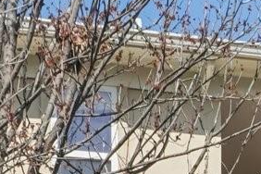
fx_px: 1580
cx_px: 337
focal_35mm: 218
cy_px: 573
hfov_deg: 9.3
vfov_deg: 5.8
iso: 100
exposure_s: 1/125
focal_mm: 20
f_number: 8
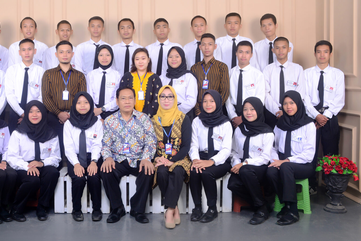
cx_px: 136
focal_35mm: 42
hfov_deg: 46.0
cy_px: 105
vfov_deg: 31.9
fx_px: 421
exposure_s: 1/100
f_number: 8
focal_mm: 32
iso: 400
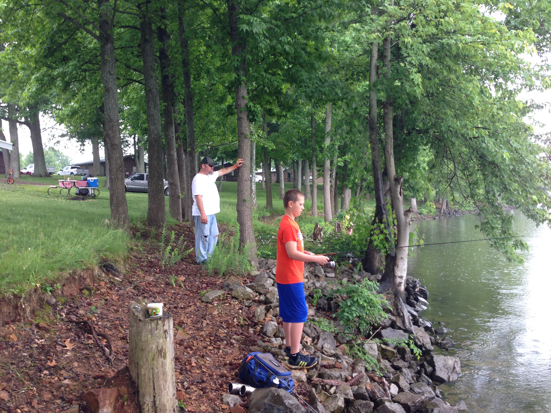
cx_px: 276
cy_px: 206
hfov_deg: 55.4
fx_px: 525
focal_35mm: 33
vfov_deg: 42.9
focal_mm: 4.12
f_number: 2.4
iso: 64
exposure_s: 1/120
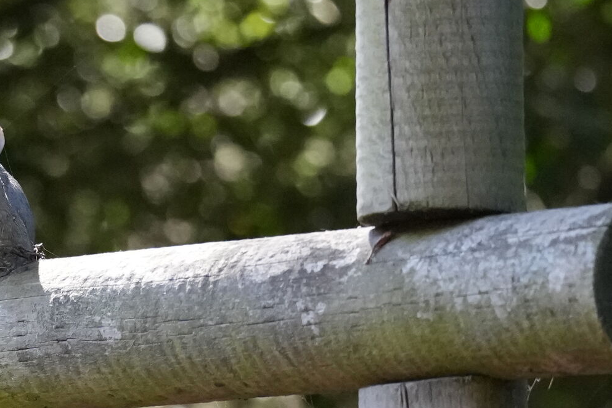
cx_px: -269
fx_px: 7394
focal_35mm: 435
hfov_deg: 4.7
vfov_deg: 3.2
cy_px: 573
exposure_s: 1/1000
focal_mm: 100
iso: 5000
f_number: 4.5
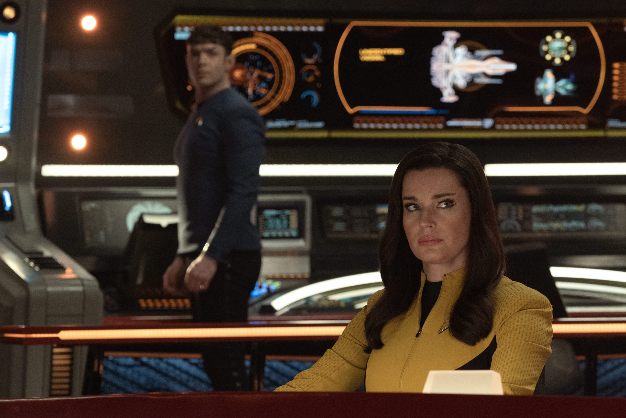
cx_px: 313
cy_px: 209
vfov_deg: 8.1
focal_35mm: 169
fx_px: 2939
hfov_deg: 12.2
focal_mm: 113
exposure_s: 1/160
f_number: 5.6
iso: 5000
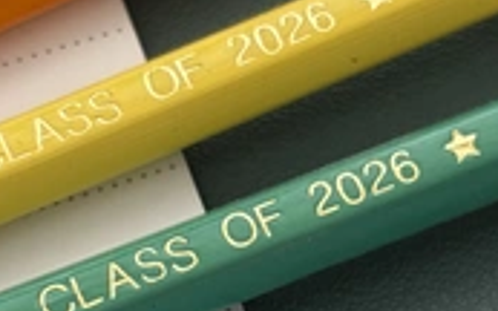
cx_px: 268
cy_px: 389
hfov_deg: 14.9
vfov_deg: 9.2
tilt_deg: -68.3
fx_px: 1899
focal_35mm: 140
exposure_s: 1/122
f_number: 1.6
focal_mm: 5.96
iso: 100
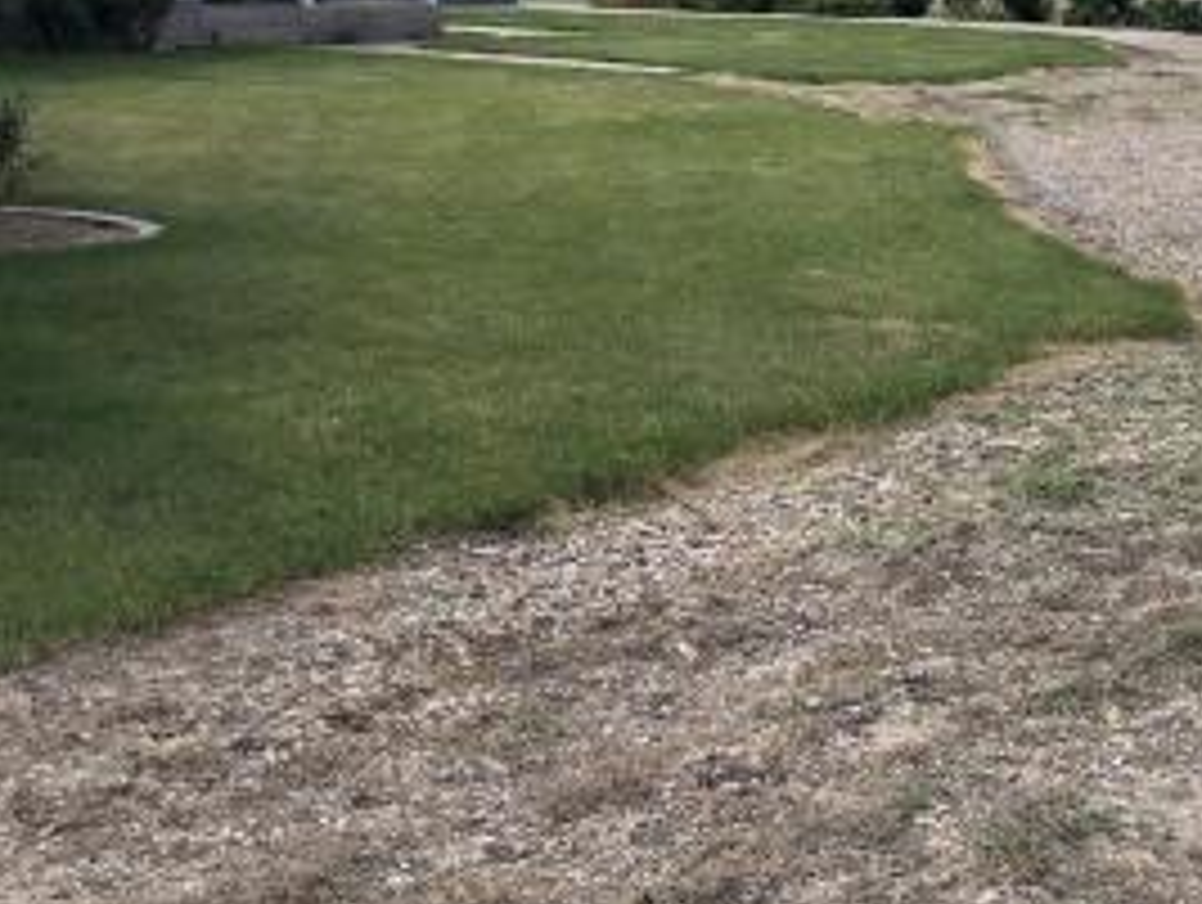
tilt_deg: +0.2
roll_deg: +1.0
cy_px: -9
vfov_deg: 21.2
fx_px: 2330
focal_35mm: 67
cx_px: 860
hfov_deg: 28.6
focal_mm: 4
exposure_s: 1/2525
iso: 20
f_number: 1.8
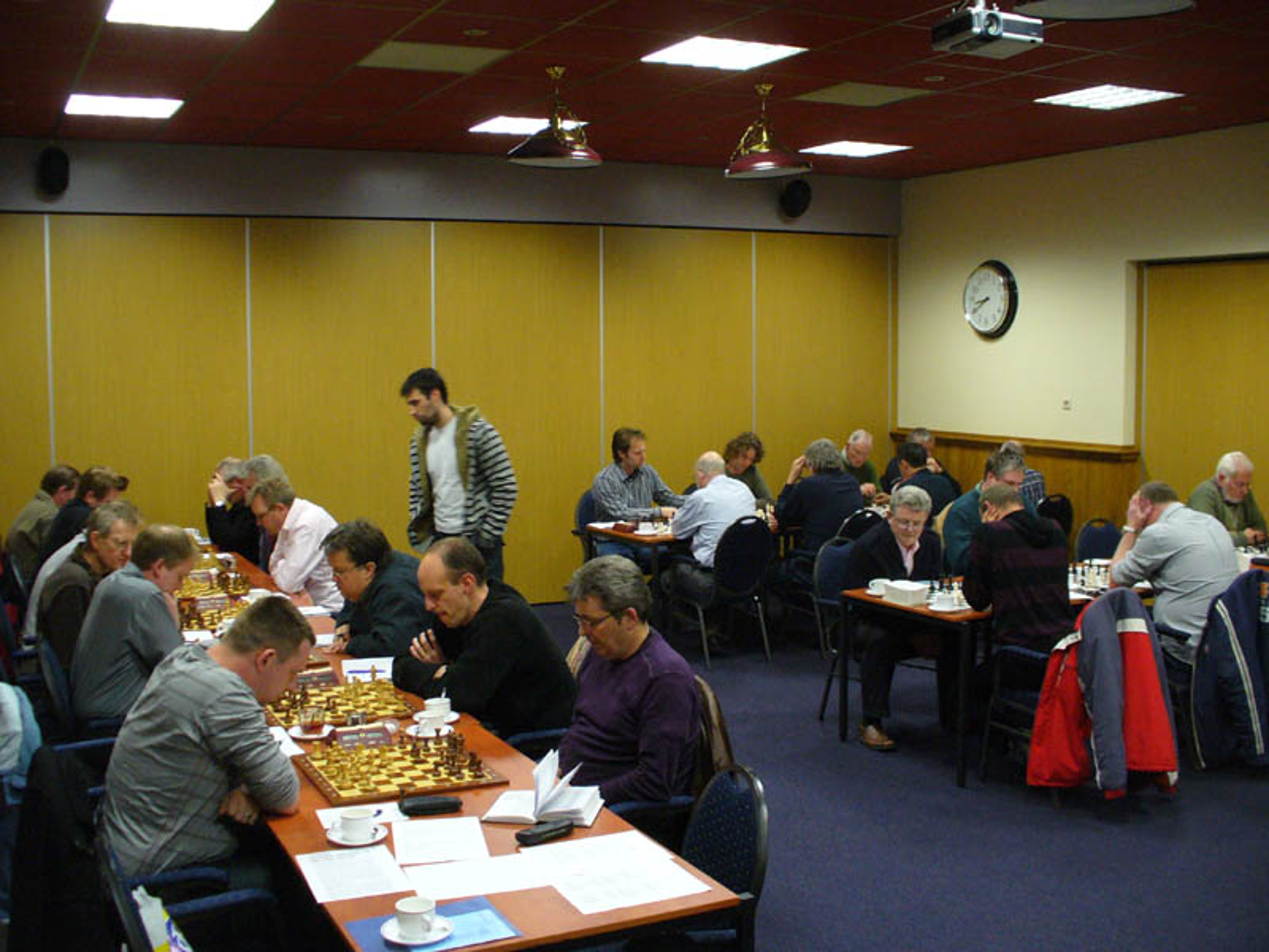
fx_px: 1356
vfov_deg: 38.7
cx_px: 634
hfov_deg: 50.1
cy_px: 476
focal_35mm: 37
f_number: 2.8
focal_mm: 6.1
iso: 200
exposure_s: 1/15
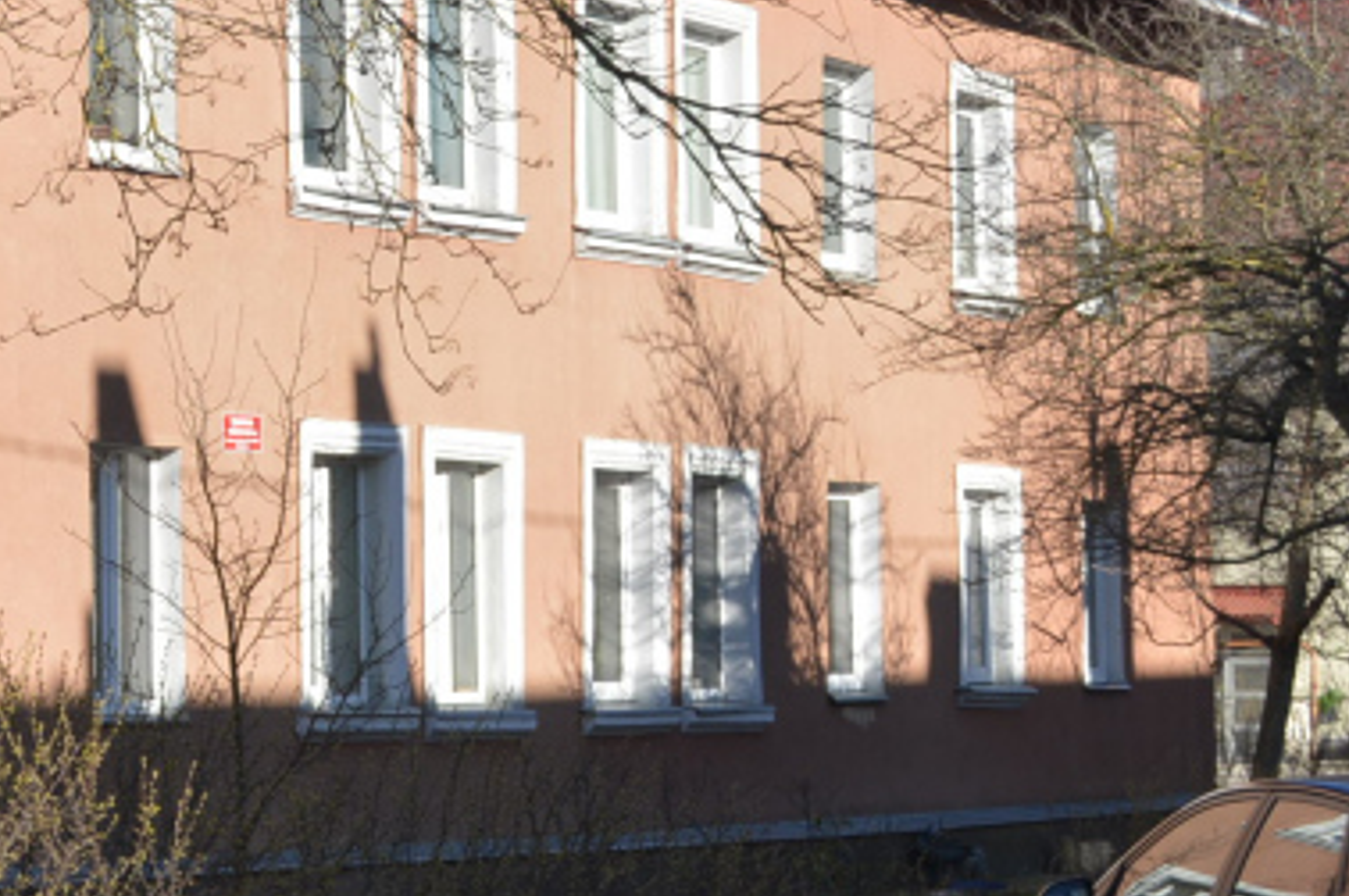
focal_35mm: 129
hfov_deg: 14.9
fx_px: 4812
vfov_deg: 10.6
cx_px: -607
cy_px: 353
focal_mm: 27
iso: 100
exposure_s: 1/200
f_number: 8
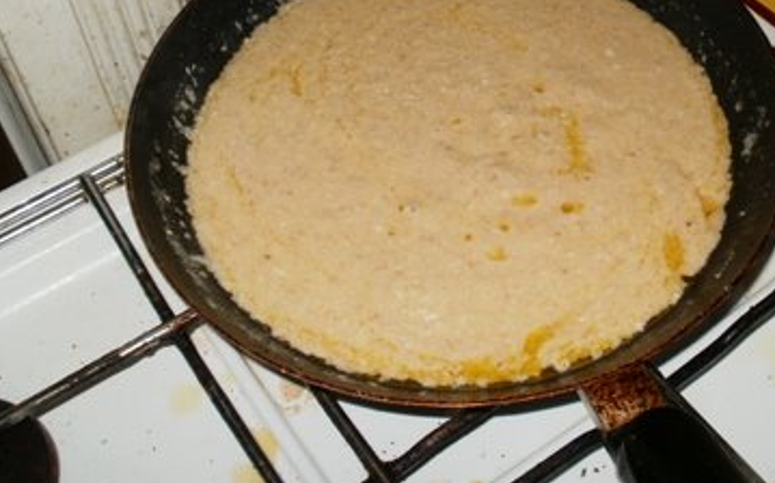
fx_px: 1077
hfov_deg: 39.3
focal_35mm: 51
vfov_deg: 24.9
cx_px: 494
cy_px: 106
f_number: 3.5
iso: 125
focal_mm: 6.3
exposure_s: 1/30
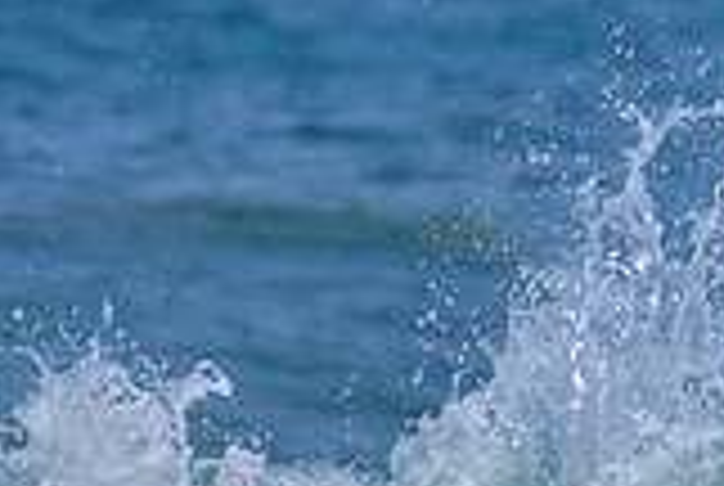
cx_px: 1386
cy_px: 543
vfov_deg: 0.4
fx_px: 78195
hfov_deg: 0.5
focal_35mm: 3881
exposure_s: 1/2000
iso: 640
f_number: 11
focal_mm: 800
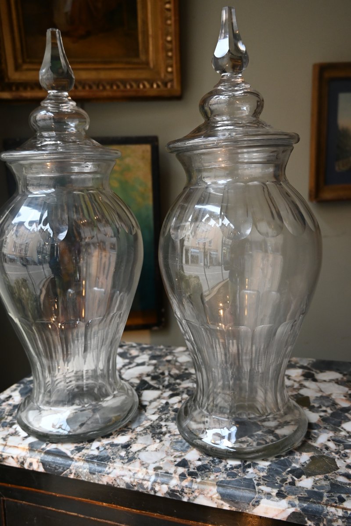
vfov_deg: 58.3
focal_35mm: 32
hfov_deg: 40.8
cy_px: 263
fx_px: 472
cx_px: 176
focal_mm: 21.5
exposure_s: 1/125
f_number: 3.5
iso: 900
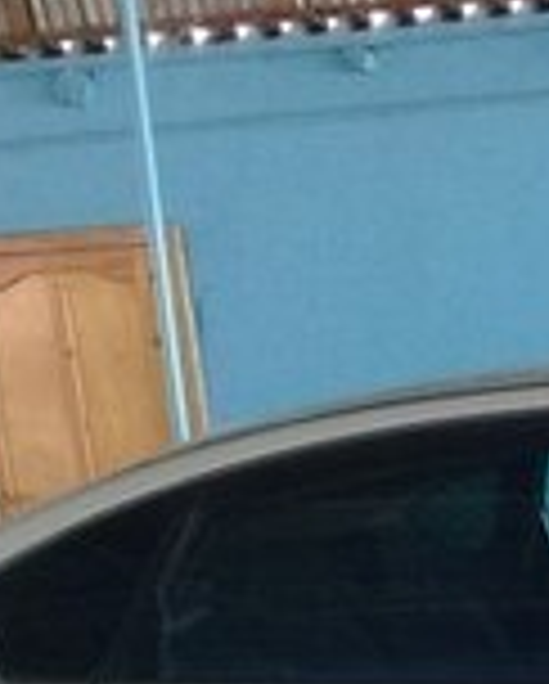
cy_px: 907
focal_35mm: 131
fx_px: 2655
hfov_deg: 10.9
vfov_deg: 14.1
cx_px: 1066
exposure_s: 1/50
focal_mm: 3.3
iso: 50
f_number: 2.2
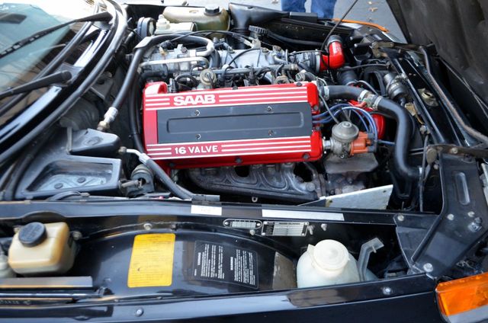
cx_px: 244
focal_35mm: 30
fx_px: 406
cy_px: 162
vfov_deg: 43.4
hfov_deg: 62.0
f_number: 4.5
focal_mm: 20
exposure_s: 1/80
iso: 400
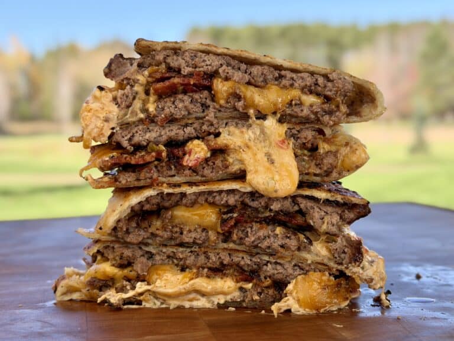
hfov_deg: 39.7
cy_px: 170
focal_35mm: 48
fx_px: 630
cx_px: 227
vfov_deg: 30.3
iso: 80
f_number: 1.78
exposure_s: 1/1838
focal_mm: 6.76
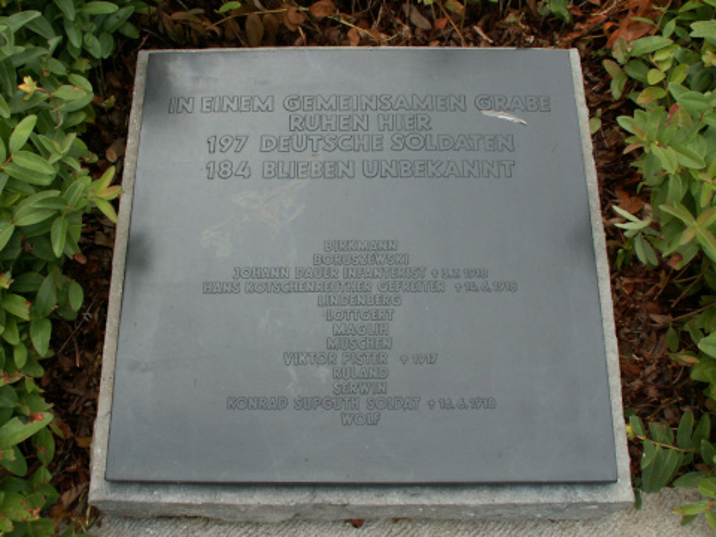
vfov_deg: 40.7
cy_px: 268
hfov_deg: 52.6
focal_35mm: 35
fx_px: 724
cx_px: 358
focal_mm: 5.86
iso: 50
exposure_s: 1/100
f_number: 5
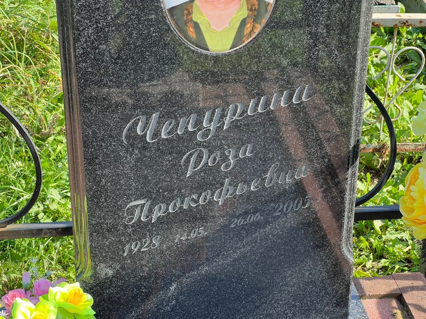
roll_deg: -1.1
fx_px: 948
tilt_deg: -27.4
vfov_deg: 19.1
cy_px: 160
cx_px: 213
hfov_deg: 25.3
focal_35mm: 77
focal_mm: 9
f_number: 2.8
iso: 32
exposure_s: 1/112
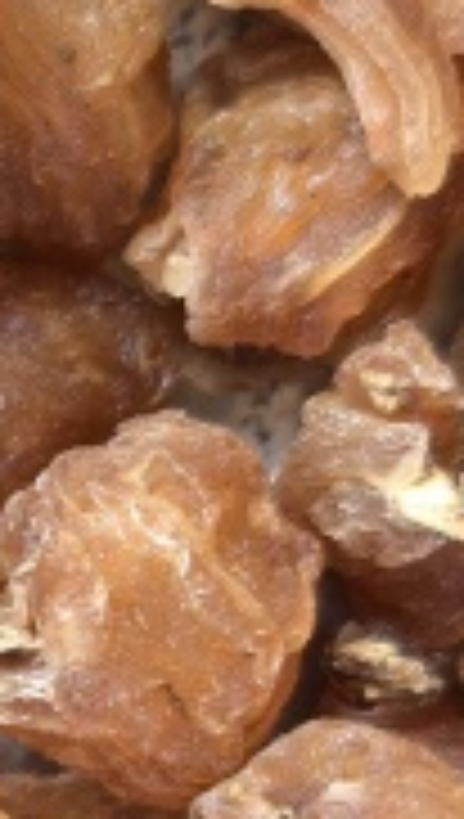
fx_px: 2809
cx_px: -469
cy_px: 742
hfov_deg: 8.9
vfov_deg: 16.4
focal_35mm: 129
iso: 400
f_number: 2
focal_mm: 6.98
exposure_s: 1/200
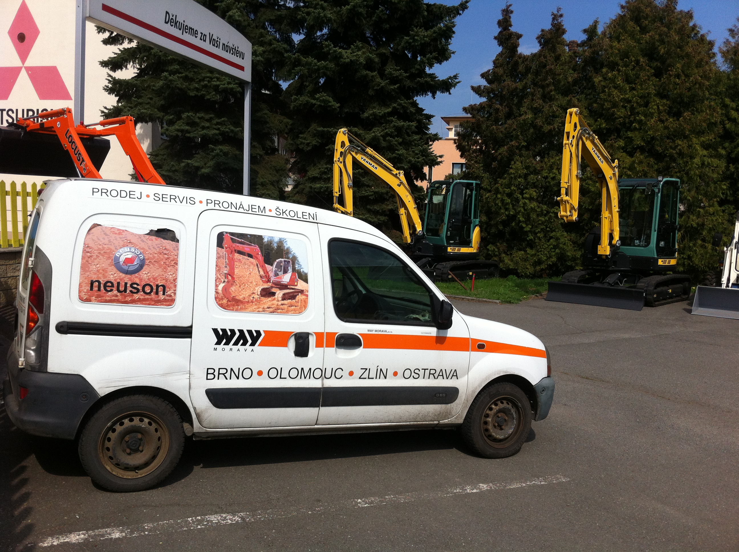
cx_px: 370
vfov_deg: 40.6
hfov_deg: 52.7
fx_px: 746
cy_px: 276
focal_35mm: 35
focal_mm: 3.85
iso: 80
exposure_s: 1/2011
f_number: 2.8
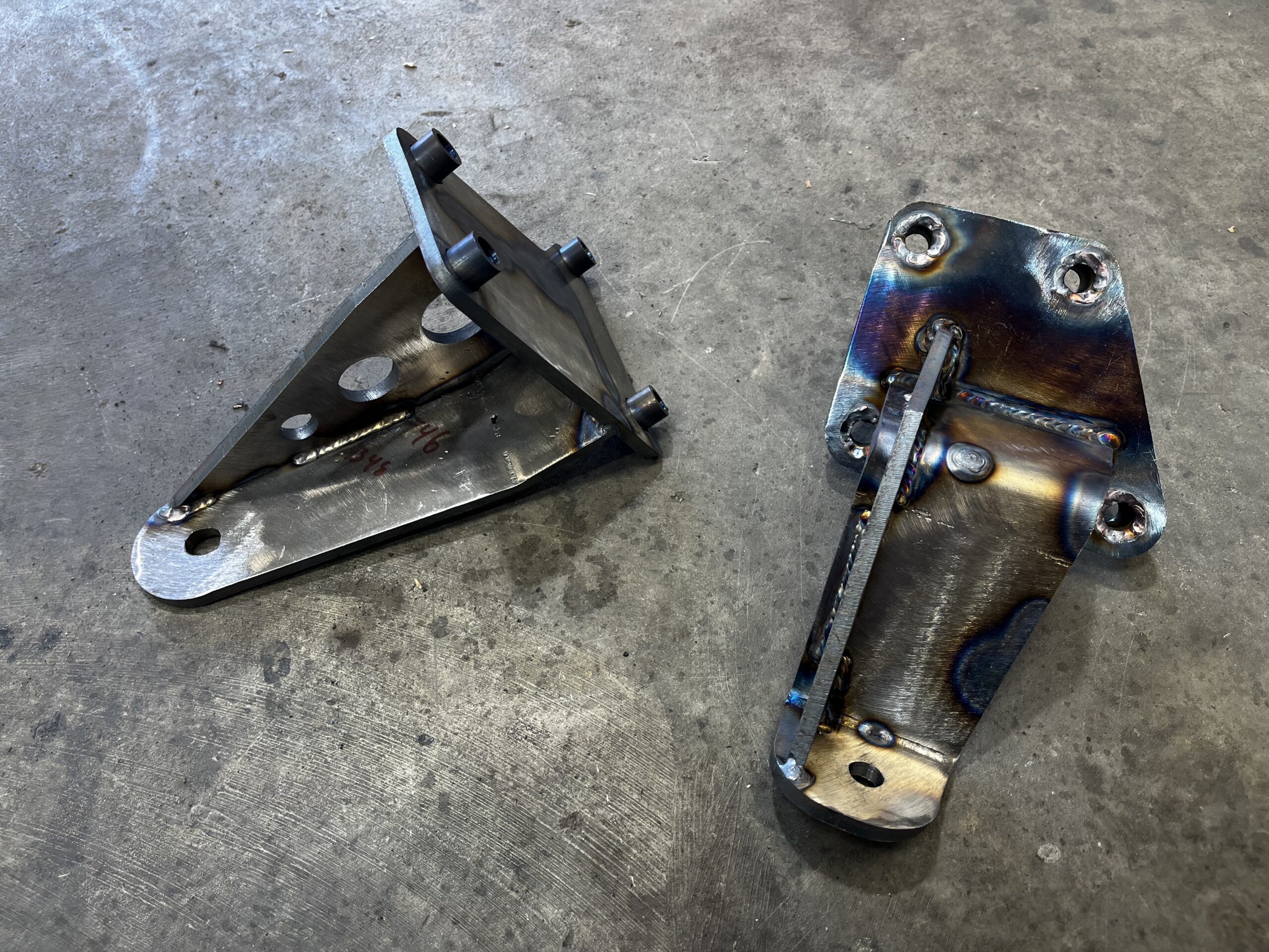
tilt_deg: -56.4
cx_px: 634
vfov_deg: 53.1
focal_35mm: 26
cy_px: 476
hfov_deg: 67.3
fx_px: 953
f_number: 1.6
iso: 80
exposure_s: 1/120
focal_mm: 5.1
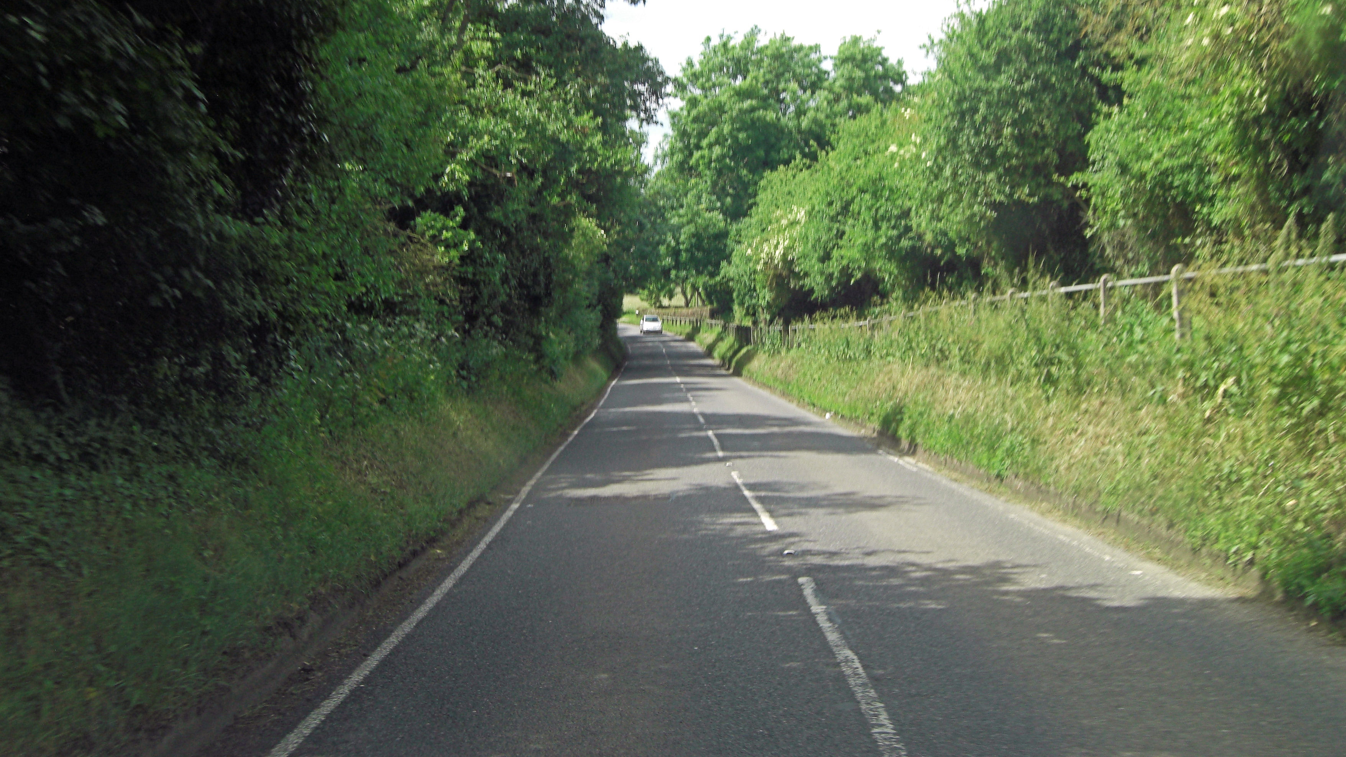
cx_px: 668
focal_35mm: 43
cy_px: 246
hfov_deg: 47.4
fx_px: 1535
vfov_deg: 27.5
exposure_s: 1/250
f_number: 4
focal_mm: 7.9
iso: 80
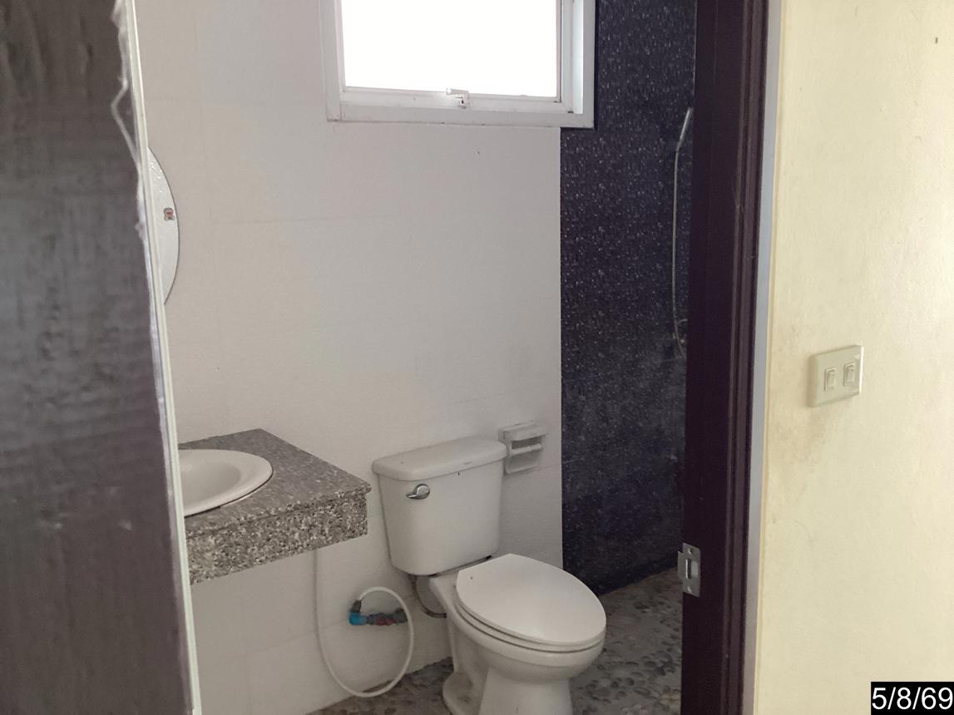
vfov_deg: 45.4
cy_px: 358
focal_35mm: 31
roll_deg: +0.5
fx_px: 854
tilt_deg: -10.9
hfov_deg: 58.4
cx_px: 477
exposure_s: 1/60
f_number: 2.4
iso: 250
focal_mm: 3.3
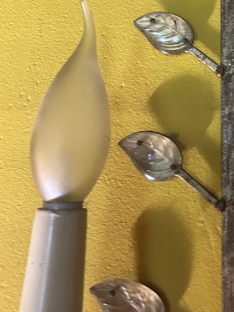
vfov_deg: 32.4
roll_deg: -3.1
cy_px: 23
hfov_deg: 24.7
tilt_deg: +12.7
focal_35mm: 56
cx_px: 242
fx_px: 505
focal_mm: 5.7
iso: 500
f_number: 1.5
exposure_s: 1/60
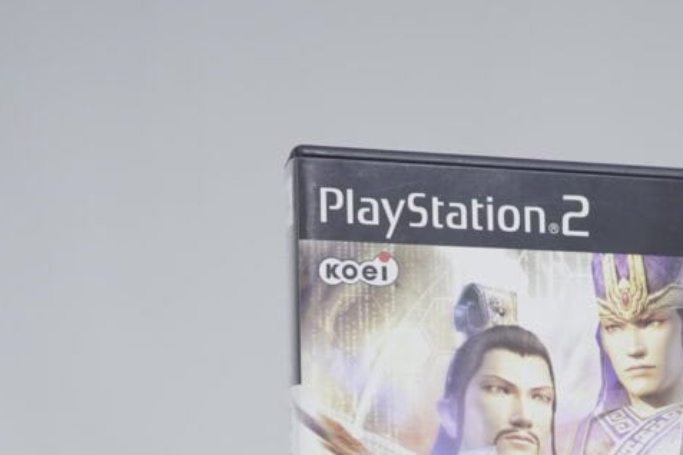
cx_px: 587
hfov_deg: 23.9
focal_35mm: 83
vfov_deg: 15.8
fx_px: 1575
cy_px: 549
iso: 640
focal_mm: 33
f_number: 5.6
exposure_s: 1/25
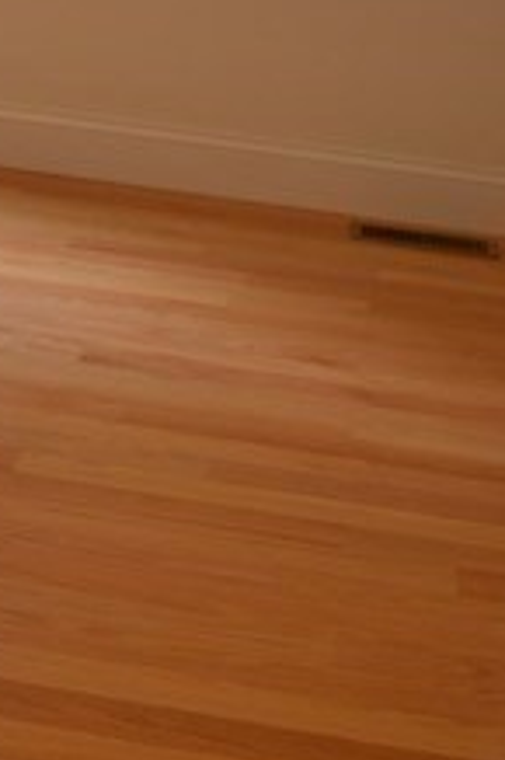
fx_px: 2002
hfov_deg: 13.9
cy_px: 185
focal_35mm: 95
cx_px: -113
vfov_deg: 21.3
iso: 800
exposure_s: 1/50
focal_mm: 18
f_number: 3.5
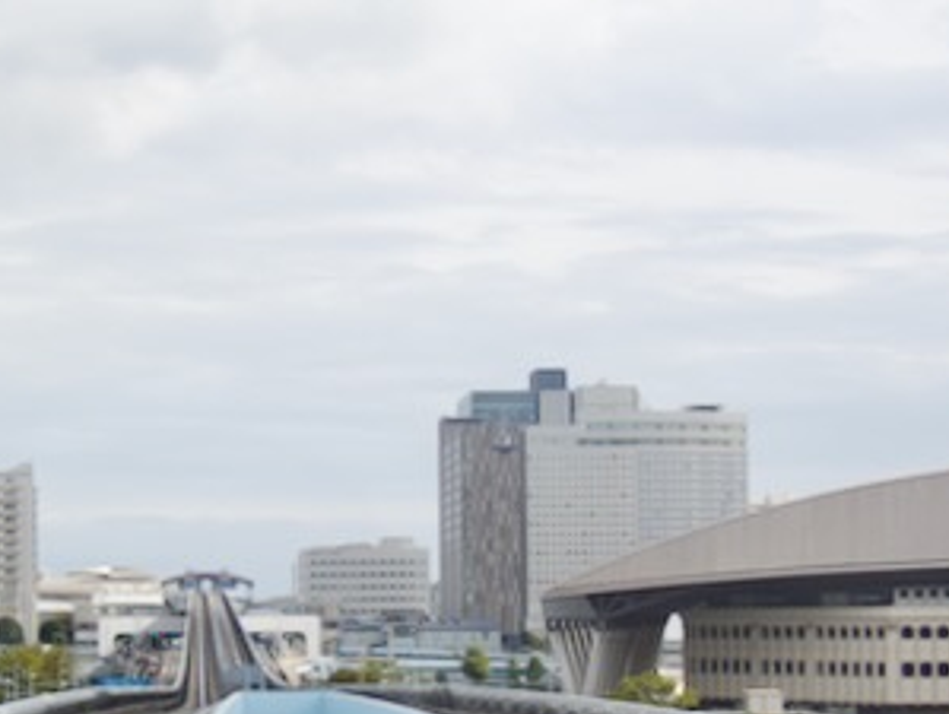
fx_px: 2553
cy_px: 517
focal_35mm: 93
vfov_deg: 15.9
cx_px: 286
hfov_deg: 21.0
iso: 100
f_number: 5
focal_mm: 10.35
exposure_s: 1/320
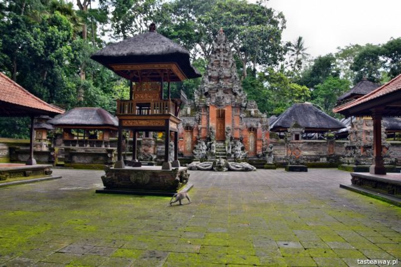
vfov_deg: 48.0
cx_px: 200
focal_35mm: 27
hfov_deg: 67.4
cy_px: 134
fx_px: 301
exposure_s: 1/125
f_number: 5.6
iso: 220
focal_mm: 18
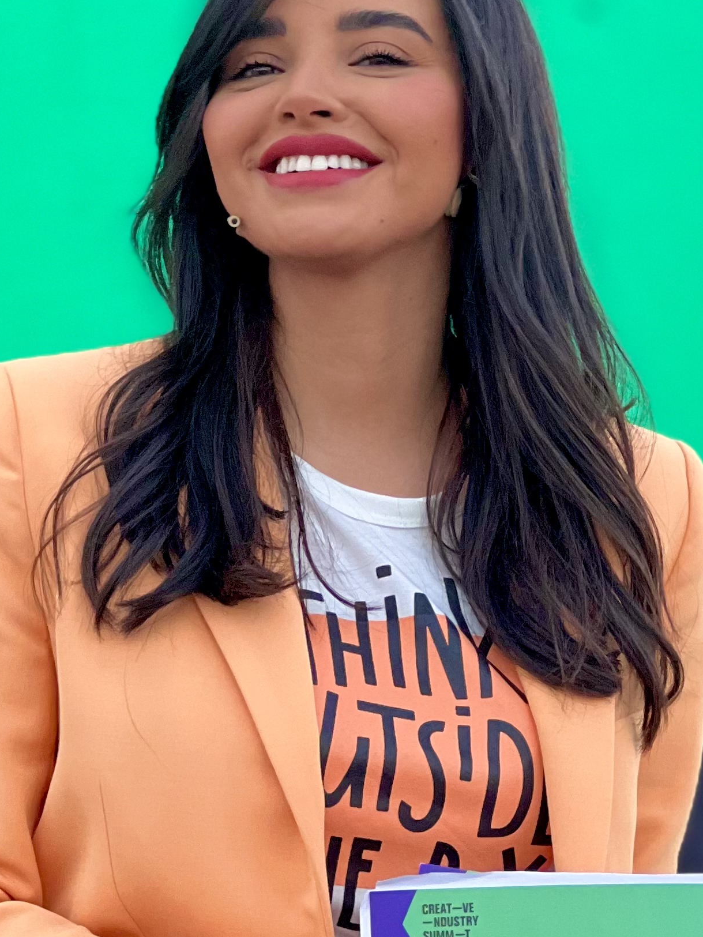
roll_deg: +1.7
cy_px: 530
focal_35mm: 191
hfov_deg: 7.8
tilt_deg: +8.3
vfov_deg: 10.4
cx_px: 375
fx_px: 5171
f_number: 2.8
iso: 125
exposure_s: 1/90
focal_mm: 9
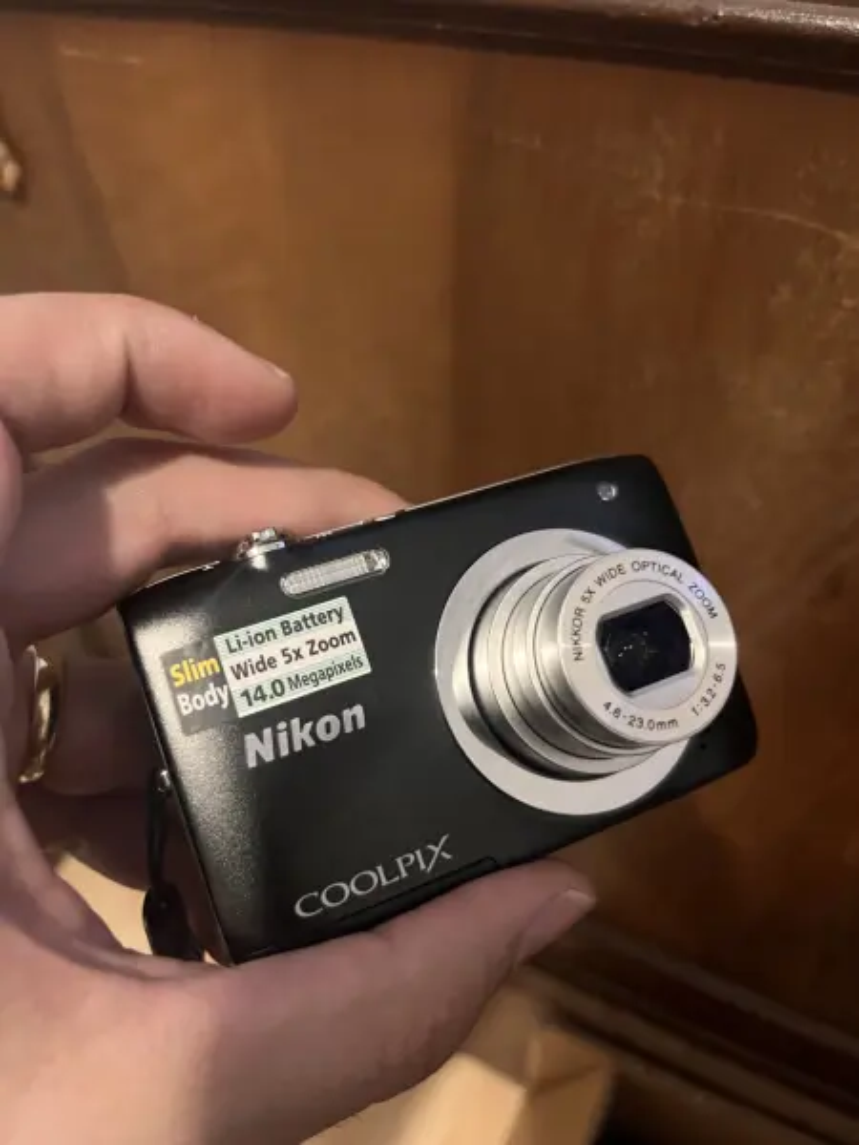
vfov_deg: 67.3
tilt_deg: -43.6
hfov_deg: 53.1
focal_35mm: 26
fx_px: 860
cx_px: 430
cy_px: 572
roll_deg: +2.8
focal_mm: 5.1
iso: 640
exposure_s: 1/30
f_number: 1.6
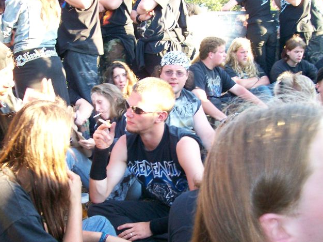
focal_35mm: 46
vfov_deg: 31.4
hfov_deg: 41.0
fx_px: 429
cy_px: 139
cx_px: 120
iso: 140
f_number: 2.7
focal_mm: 6
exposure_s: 1/64
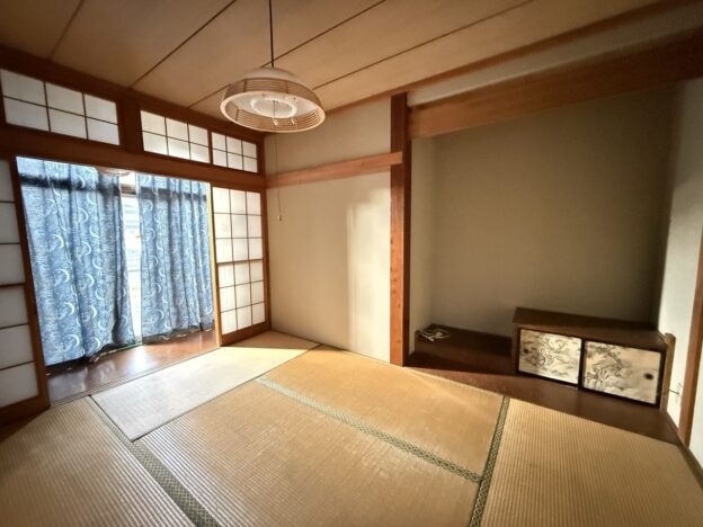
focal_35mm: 14
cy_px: 264
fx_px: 284
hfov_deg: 102.1
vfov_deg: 85.7
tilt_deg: -5.3
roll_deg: +0.6
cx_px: 352
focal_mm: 2.22
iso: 2500
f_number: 2.2
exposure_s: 1/25
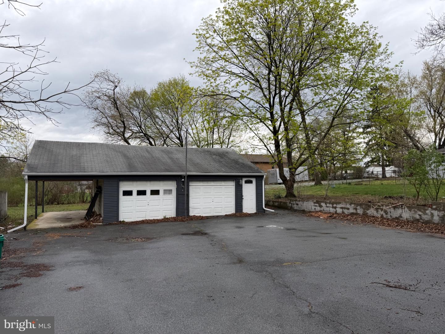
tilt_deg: +2.6
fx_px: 309
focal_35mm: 24
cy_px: 167
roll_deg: +0.8
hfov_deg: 71.6
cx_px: 222
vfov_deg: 56.8
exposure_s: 1/2445
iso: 80
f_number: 1.78
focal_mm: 6.76
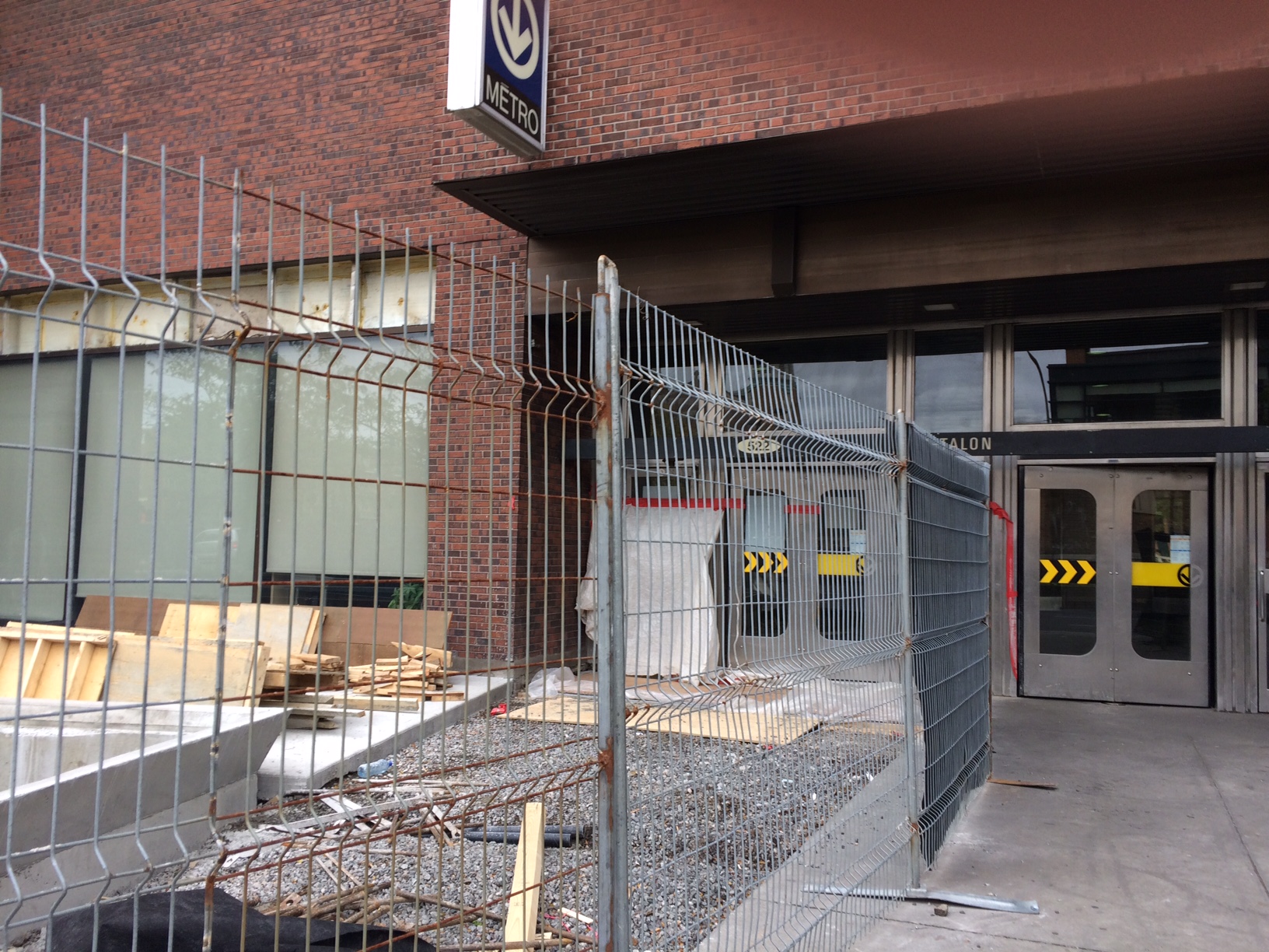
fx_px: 1063
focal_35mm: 29
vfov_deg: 48.2
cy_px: 476
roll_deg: -0.2
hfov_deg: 61.7
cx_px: 634
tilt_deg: +1.6
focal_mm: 4.15
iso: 32
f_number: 2.2
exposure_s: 1/120
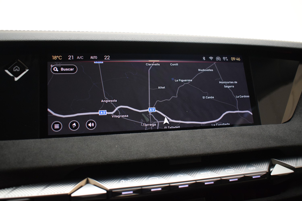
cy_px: 100
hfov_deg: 55.1
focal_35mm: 34
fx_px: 289
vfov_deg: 38.4
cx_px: 151
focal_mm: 23
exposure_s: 1/60
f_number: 3.8
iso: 1800
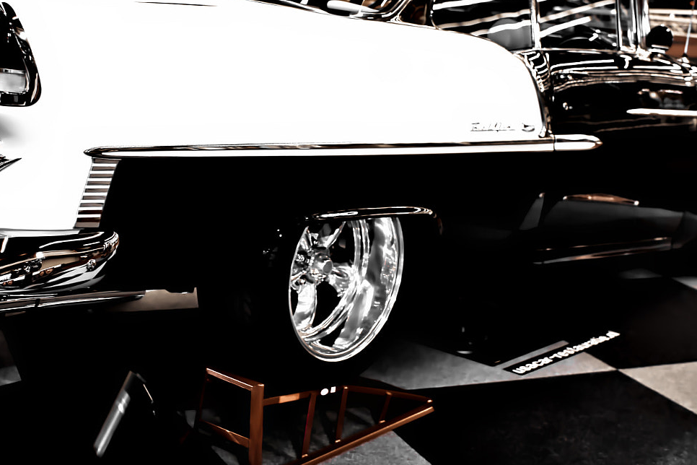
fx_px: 1123
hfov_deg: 34.2
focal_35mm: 58
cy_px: 168
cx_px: 240
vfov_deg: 23.3
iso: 800
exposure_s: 1/40
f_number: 2.8
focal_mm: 35
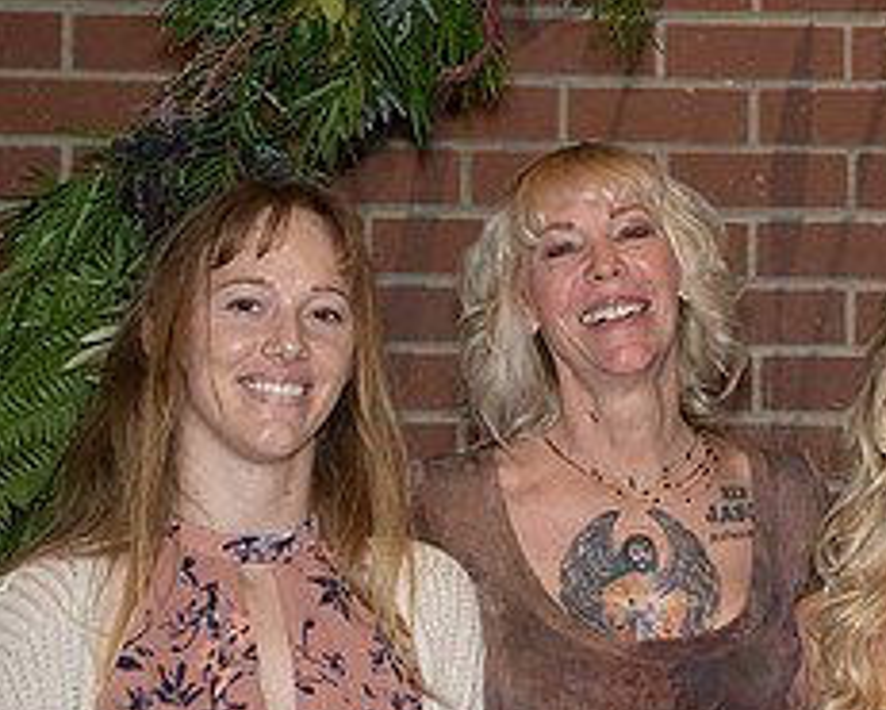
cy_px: 217
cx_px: 982
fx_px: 2964
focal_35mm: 113
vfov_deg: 13.6
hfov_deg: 16.5
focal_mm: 48
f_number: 2.8
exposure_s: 1/125
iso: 2000
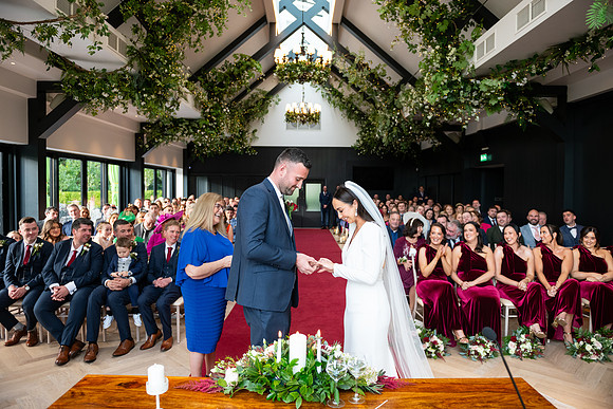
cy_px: 204
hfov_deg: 73.7
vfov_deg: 53.2
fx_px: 409
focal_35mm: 24
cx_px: 306
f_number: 3.5
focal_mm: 24
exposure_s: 1/160
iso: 640
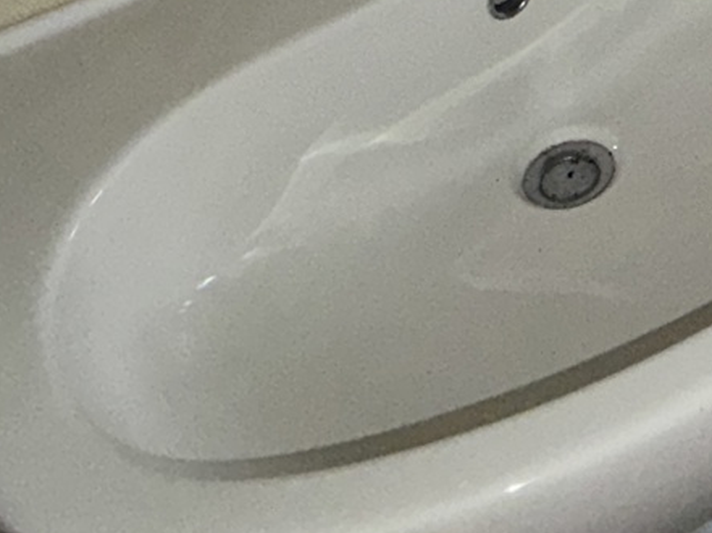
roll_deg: +1.4
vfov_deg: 17.7
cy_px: -506
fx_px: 1254
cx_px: 915
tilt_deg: -14.1
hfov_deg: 26.9
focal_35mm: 61
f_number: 2.2
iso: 64
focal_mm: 2.22
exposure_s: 1/82
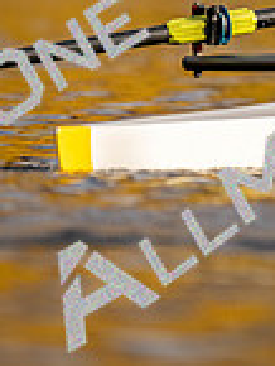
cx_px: 570
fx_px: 24337
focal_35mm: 2301
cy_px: -39
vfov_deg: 0.9
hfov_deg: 0.6
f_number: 4
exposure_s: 1/2500
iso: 280
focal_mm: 600
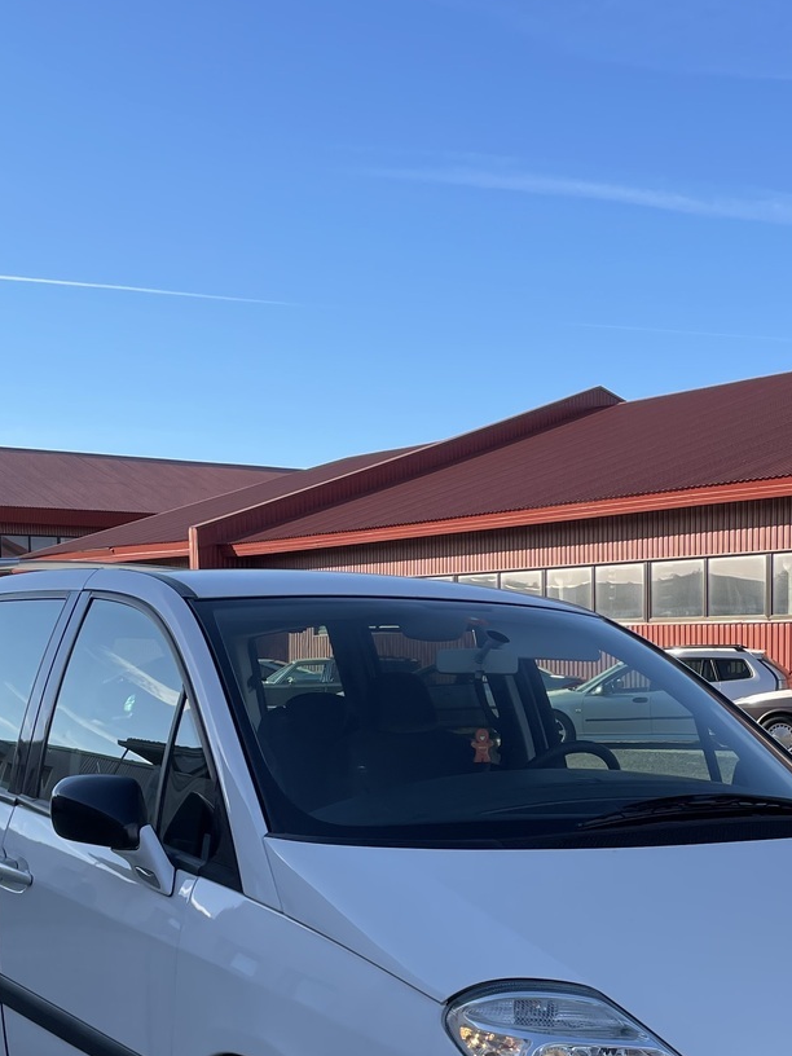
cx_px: 502
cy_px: 705
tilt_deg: -3.1
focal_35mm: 51
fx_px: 1556
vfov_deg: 37.1
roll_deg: +2.3
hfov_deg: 28.4
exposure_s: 1/1770
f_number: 1.6
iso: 32
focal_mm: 4.2
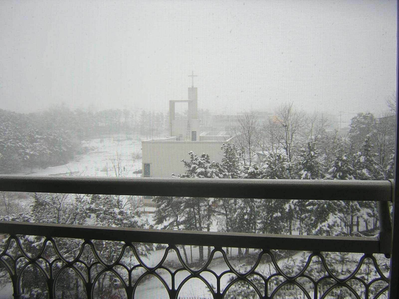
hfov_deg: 51.4
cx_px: 200
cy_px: 150
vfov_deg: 39.7
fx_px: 415
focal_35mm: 36
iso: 100
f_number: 2.6
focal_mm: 4.7
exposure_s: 1/387
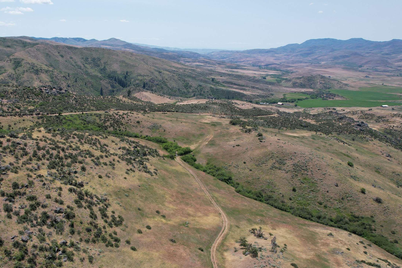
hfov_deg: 58.7
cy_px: 158
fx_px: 346
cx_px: 129
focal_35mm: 31
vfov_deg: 42.2
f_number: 2.8
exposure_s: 1/2500
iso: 140
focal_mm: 8.38
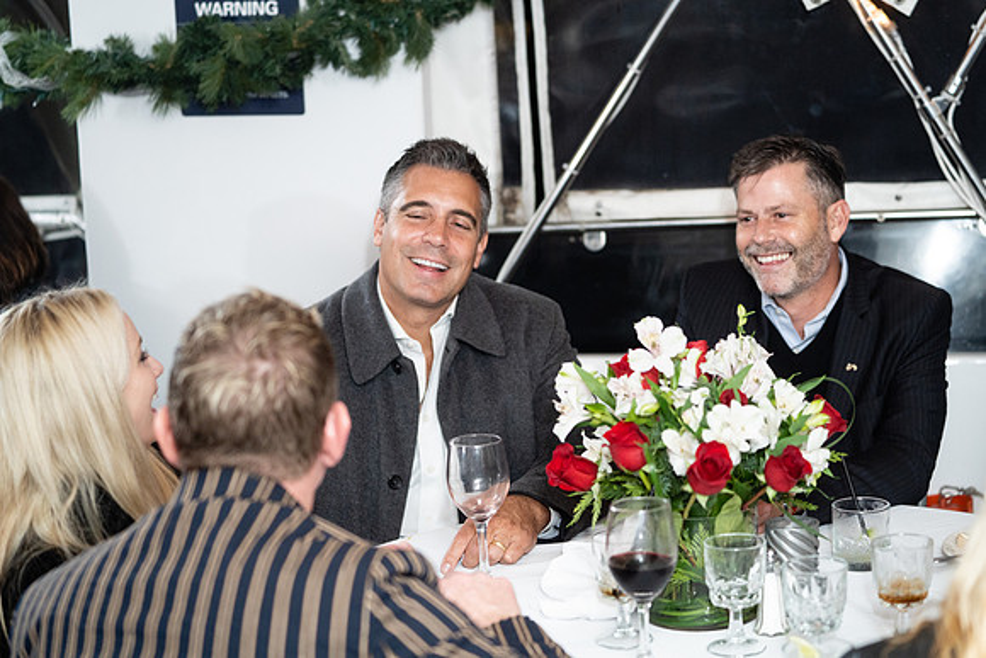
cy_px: 329
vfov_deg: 19.5
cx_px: 493
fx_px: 1918
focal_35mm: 70
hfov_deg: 28.8
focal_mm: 70
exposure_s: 1/160
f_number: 2.8
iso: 2500
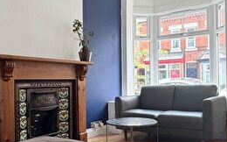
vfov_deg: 31.9
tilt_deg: -2.6
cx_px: 117
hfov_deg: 49.3
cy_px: 81
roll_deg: +1.6
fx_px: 247
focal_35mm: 40
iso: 80
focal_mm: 2.22
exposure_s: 1/121
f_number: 2.2
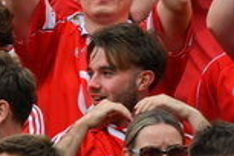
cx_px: 333
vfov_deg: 0.3
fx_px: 26037
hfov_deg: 0.5
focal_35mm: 4006
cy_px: -237
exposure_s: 1/2500
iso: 640
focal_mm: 600
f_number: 5.6
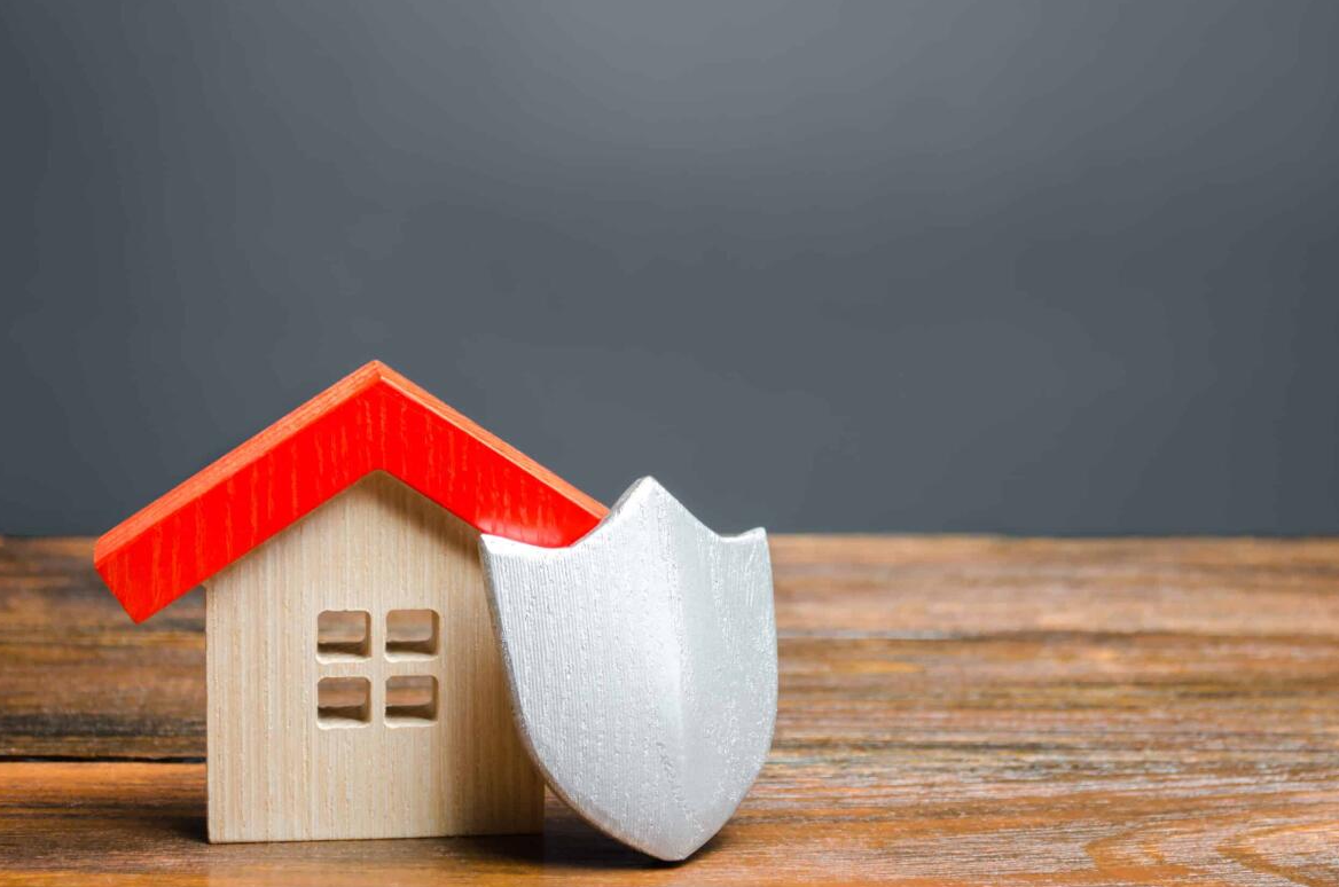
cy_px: 450
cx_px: 658
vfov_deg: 18.3
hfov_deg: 27.4
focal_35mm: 74
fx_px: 2747
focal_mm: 48
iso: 100
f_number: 6.3
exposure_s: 1/100
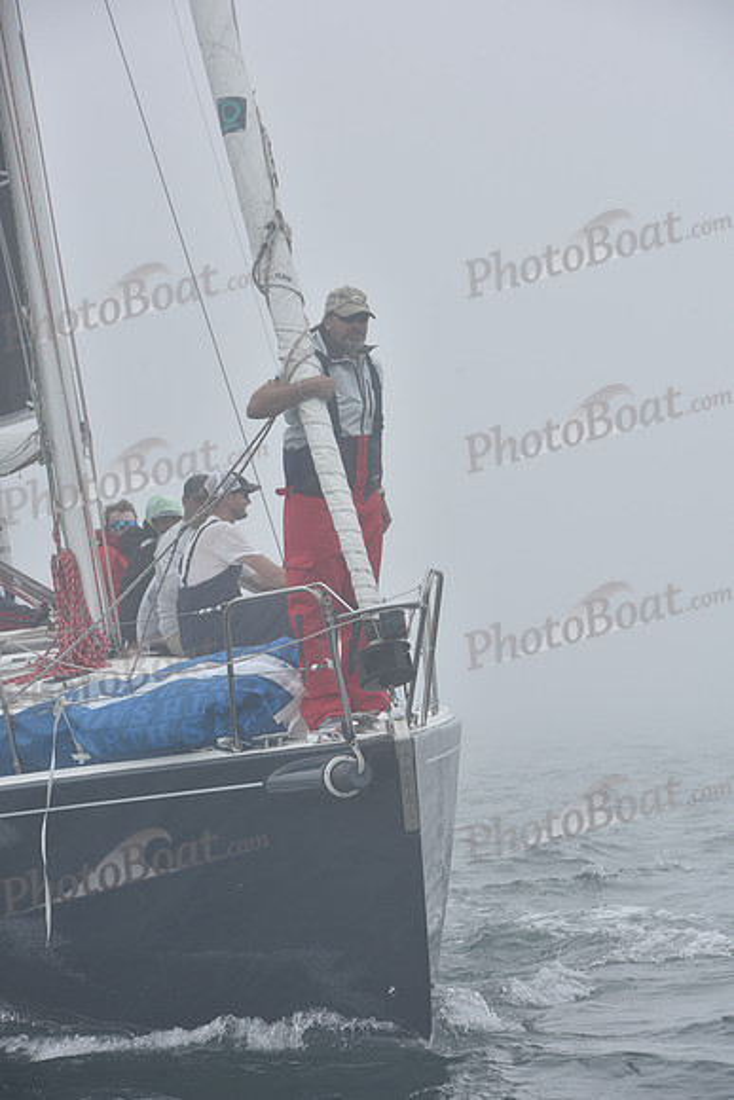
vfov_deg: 12.1
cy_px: 550
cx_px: 367
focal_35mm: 170
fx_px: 5196
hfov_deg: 8.1
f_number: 10
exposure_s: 1/800
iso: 250
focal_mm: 170
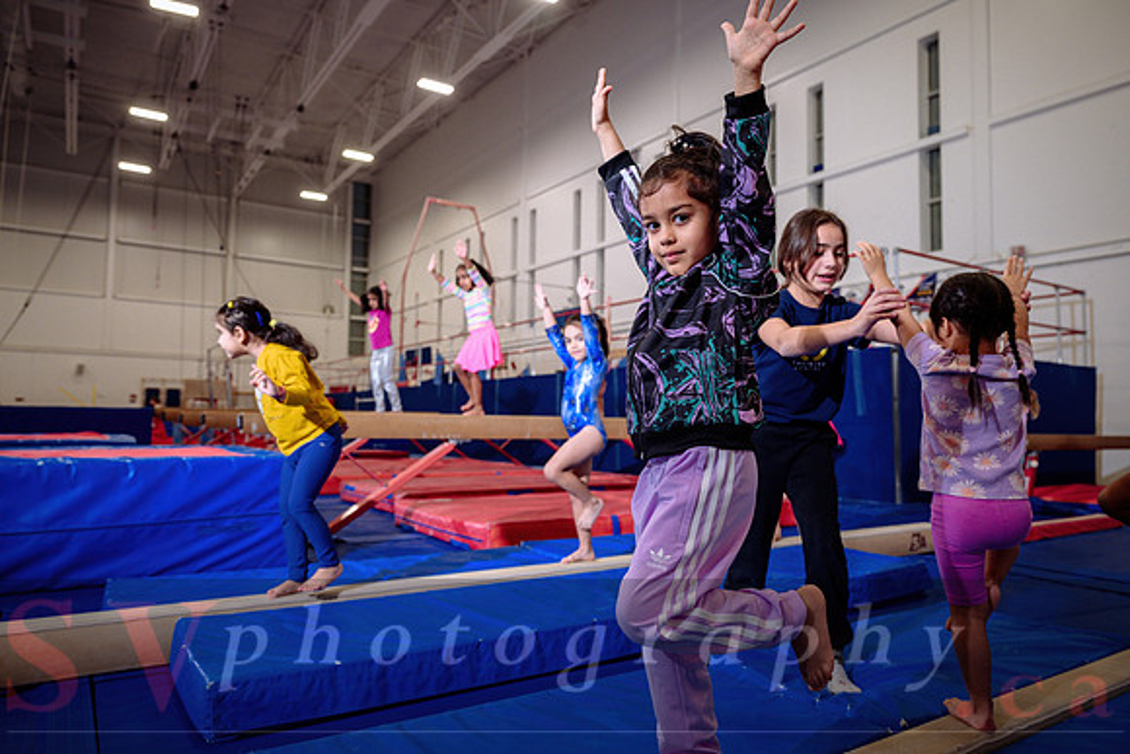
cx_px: 565
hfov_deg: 73.7
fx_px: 753
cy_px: 377
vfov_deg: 53.2
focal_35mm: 24
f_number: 3.5
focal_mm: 24
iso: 800
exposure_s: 1/250
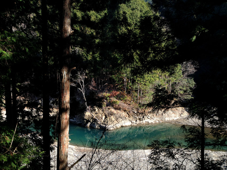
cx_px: 114
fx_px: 216
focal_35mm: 33
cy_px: 85
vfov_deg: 42.8
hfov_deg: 55.4
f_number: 2.4
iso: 32
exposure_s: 1/294
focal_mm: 3.3
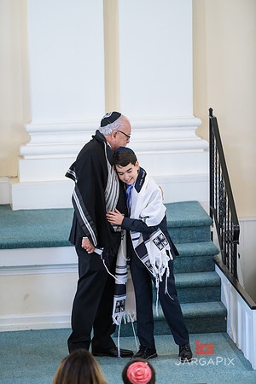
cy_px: 192
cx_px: 128
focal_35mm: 200
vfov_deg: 10.3
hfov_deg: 6.9
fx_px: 2133
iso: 1000
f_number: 3.2
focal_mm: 200
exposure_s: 1/125
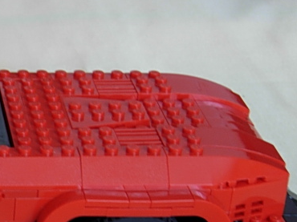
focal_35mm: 133
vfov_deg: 11.1
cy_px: 210
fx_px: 1140
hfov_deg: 14.2
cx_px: -92
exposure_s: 1/9.5
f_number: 3.1
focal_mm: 10.1
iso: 50
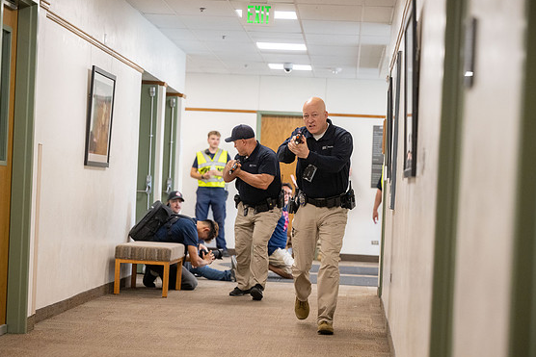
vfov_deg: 14.1
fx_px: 1445
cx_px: 263
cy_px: 179
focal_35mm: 97
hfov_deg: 21.0
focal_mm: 93
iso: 2500
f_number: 2.8
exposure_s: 1/640
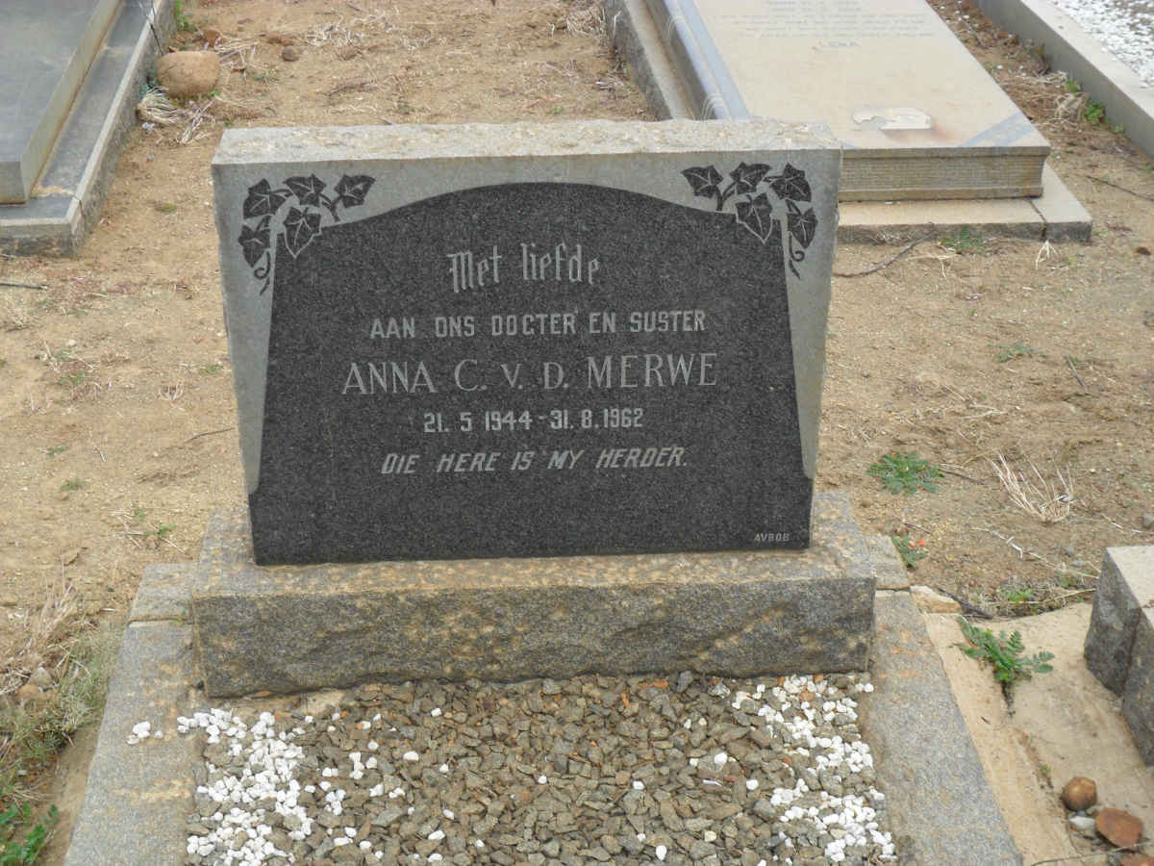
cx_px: 577
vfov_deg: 28.0
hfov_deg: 36.8
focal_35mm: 52
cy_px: 433
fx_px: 1734
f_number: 5
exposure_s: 1/125
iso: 100
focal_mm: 9.3
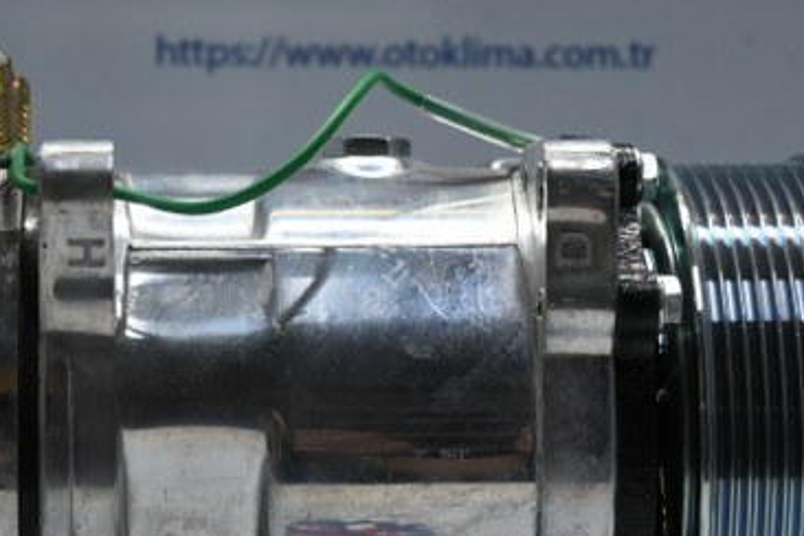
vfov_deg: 11.1
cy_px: 389
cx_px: 369
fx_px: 2747
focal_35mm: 123
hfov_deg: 16.7
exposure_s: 1/80
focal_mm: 50
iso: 1100
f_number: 6.3
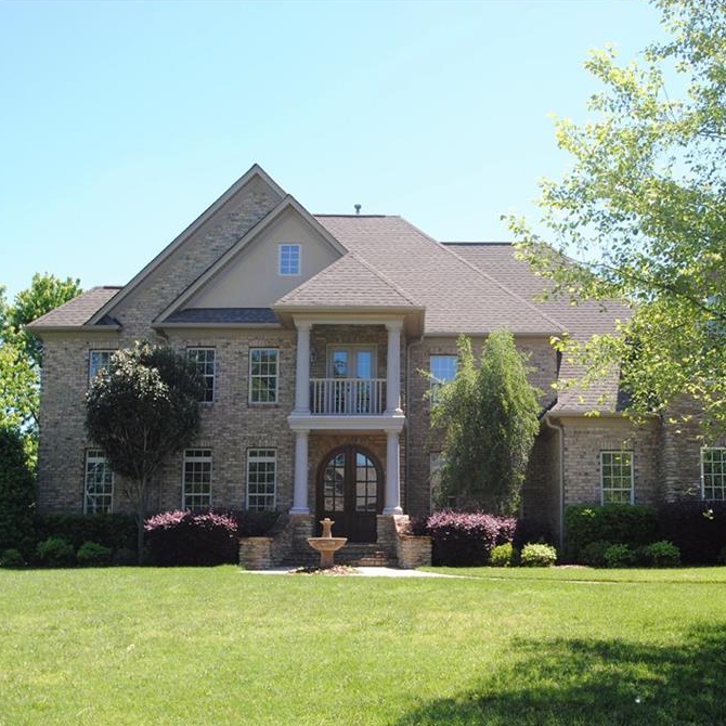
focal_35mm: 39
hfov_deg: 42.0
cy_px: 365
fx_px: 925
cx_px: 508
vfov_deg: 42.8
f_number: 5.6
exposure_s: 1/125
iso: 100
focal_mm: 20
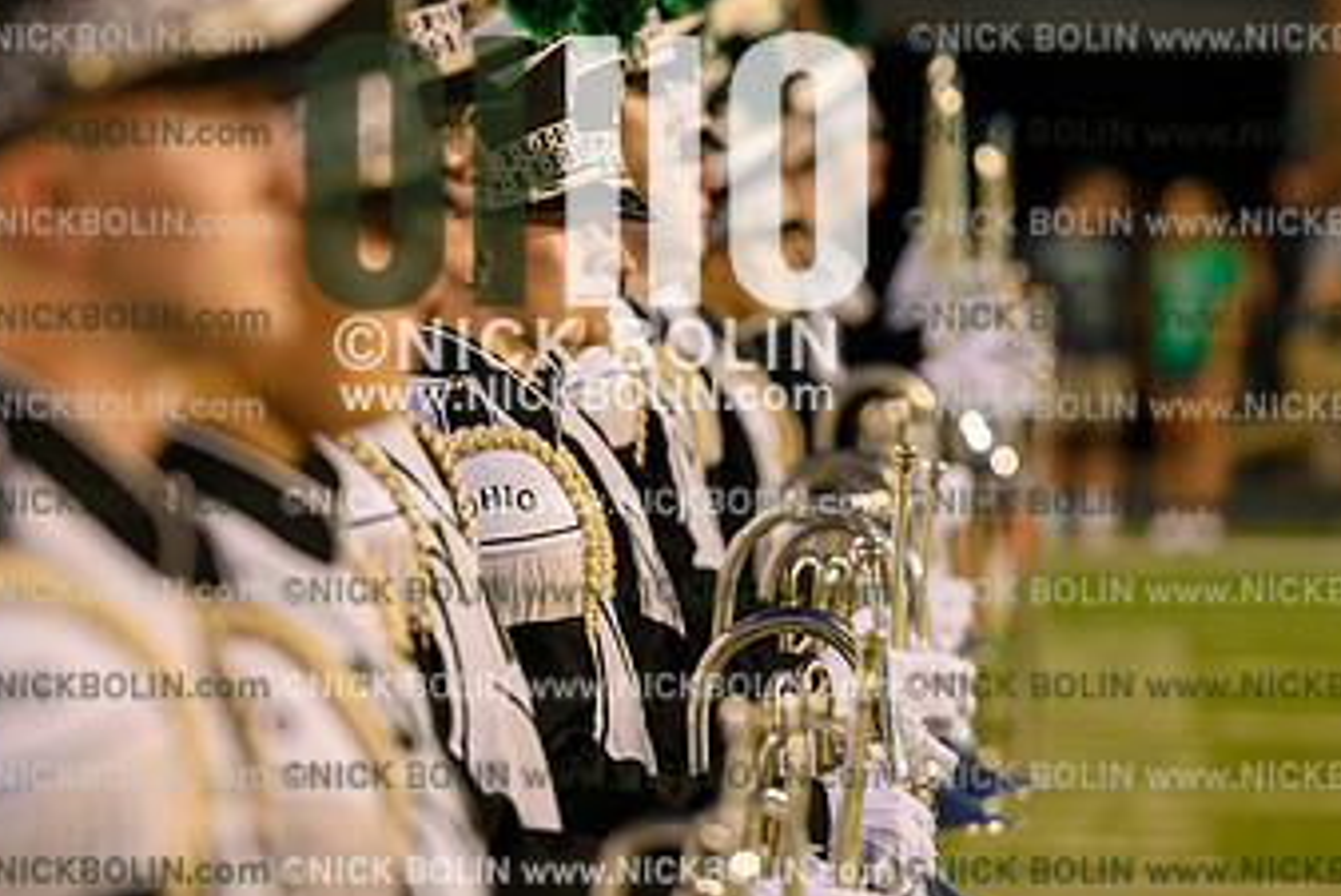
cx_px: 585
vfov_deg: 4.2
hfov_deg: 6.3
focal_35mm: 327
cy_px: 225
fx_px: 12185
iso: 2500
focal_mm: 190
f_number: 4
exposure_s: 1/250
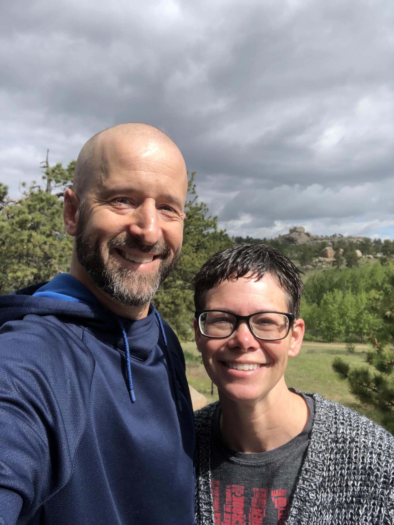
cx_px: 197
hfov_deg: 44.2
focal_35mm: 32
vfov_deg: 56.8
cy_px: 262
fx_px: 485
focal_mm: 2.87
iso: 20
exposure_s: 1/1353
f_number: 2.2
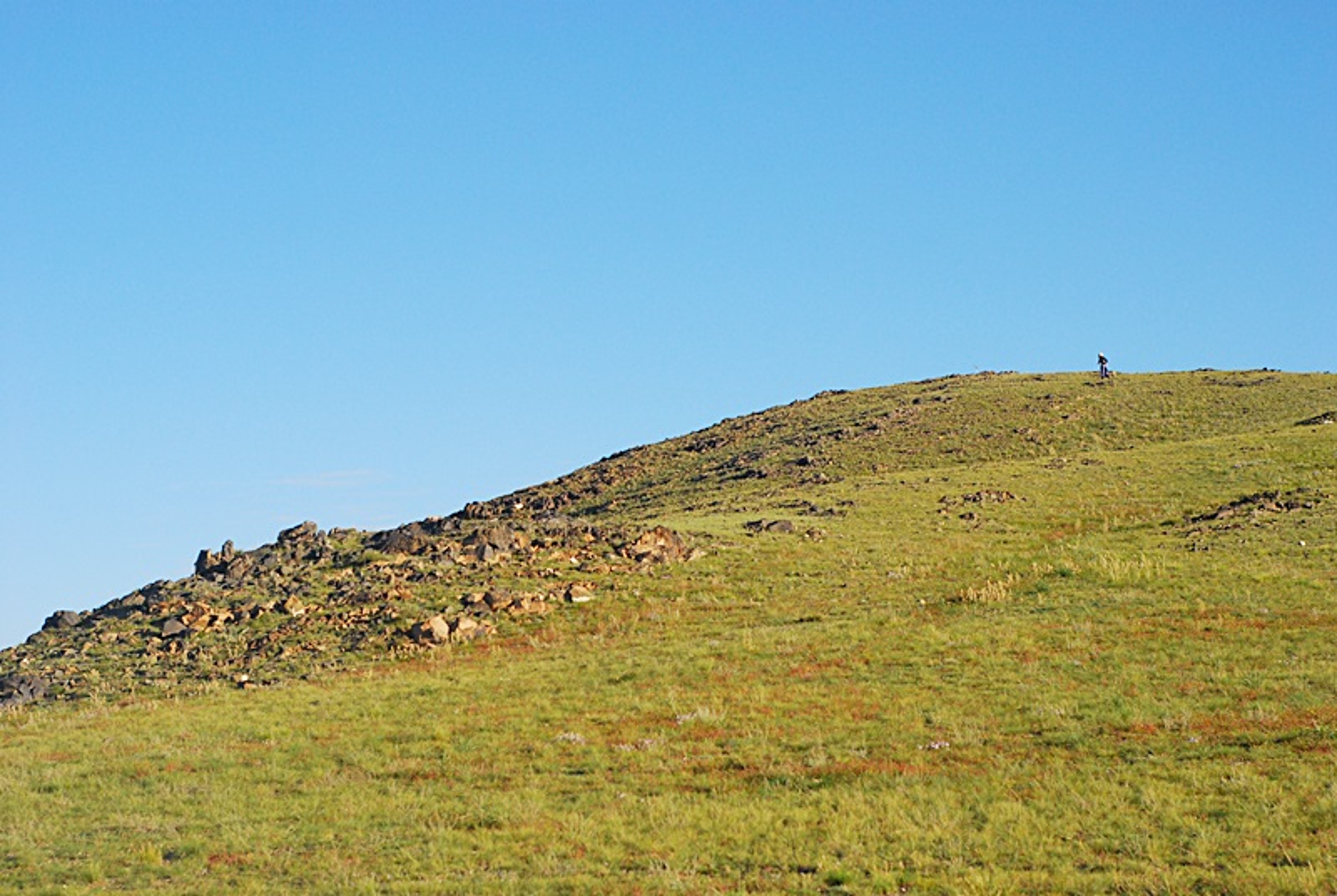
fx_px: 2789
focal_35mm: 75
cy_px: 448
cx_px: 668
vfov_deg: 18.2
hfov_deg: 27.0
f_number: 5.6
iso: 400
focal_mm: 50
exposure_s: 1/1600
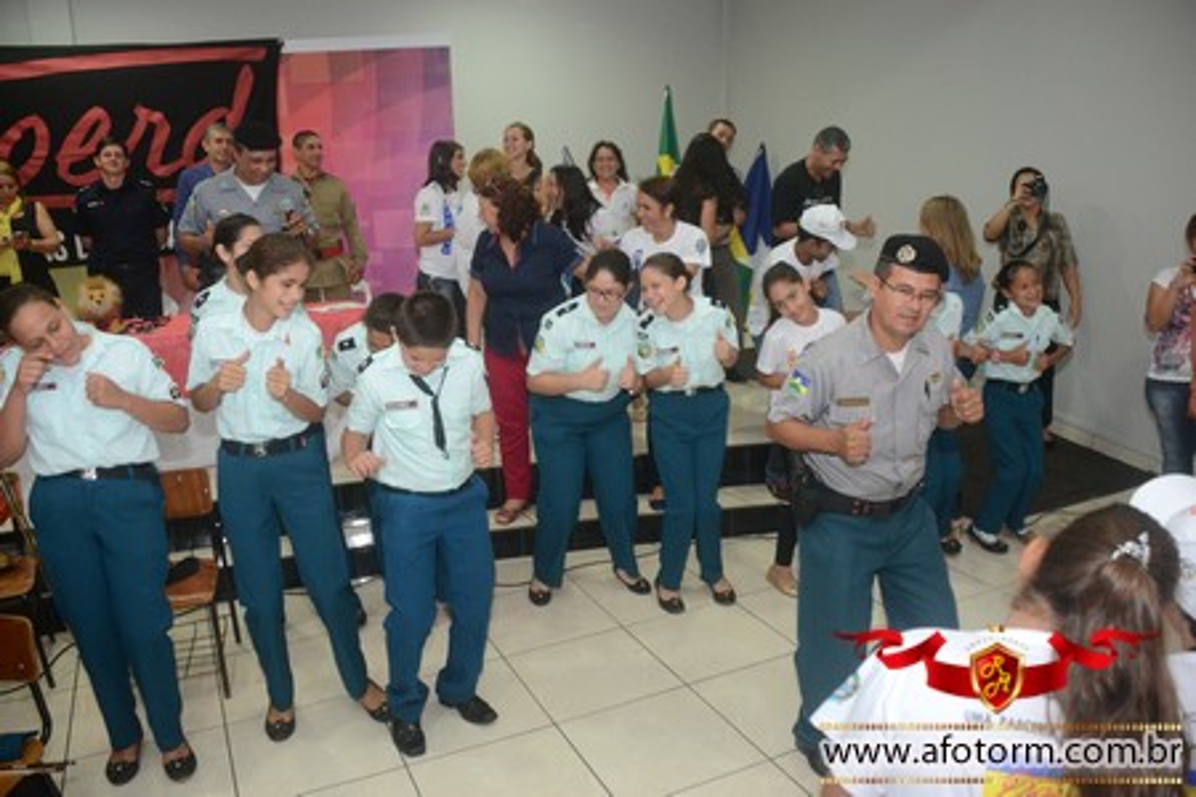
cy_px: 398
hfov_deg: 61.9
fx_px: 997
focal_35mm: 30
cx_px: 598
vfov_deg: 43.6
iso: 1600
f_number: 3.5
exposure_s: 1/100
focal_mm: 20
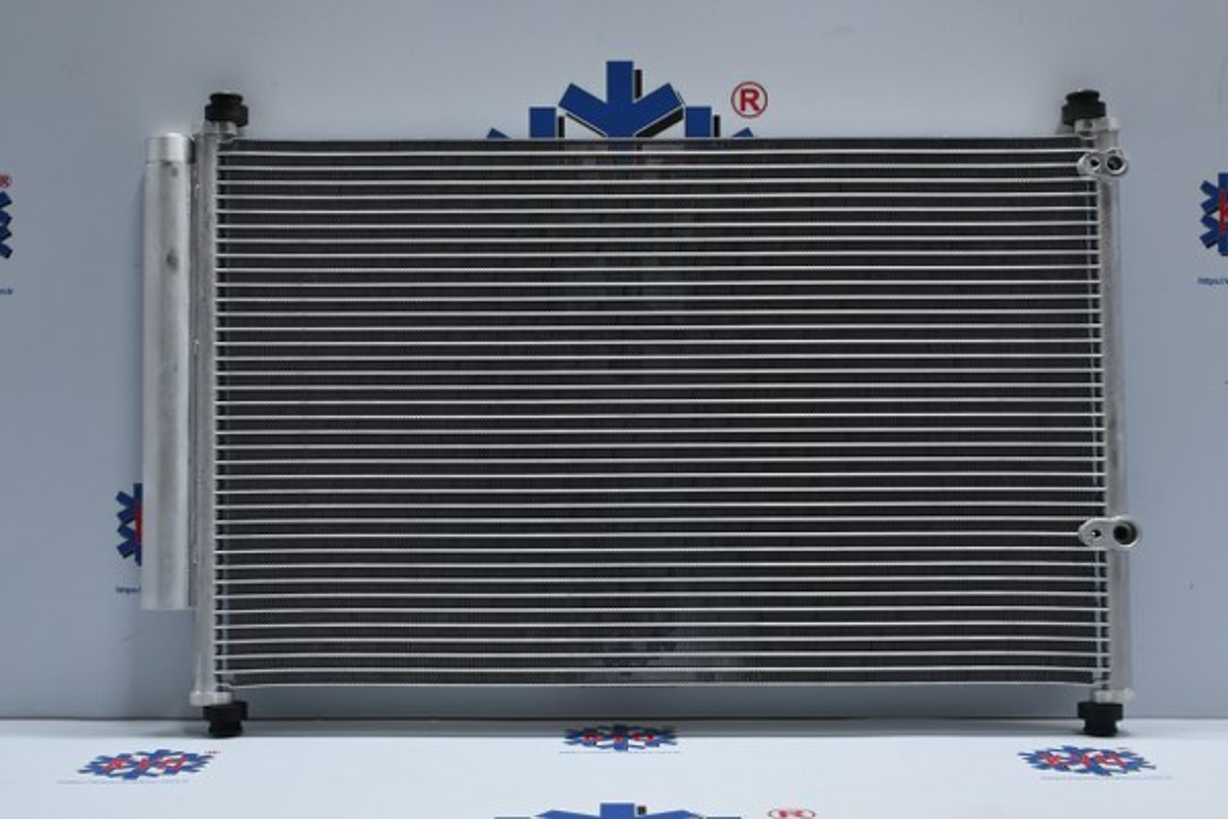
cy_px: 410
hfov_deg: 43.0
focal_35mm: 46
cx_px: 614
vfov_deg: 29.4
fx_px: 1560
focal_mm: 30.5
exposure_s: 1/50
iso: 560
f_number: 4.8
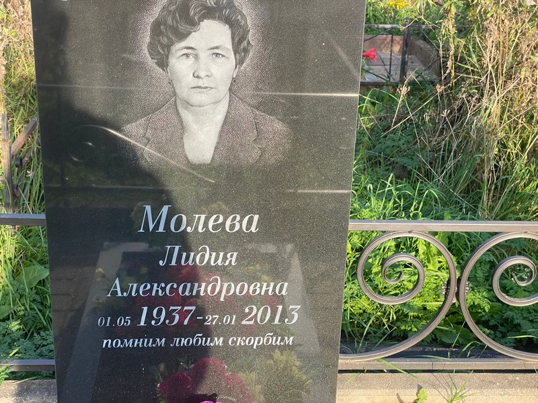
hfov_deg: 36.8
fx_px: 808
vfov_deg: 28.0
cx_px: 269
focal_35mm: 52
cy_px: 202
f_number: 2
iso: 20
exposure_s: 1/329
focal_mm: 6
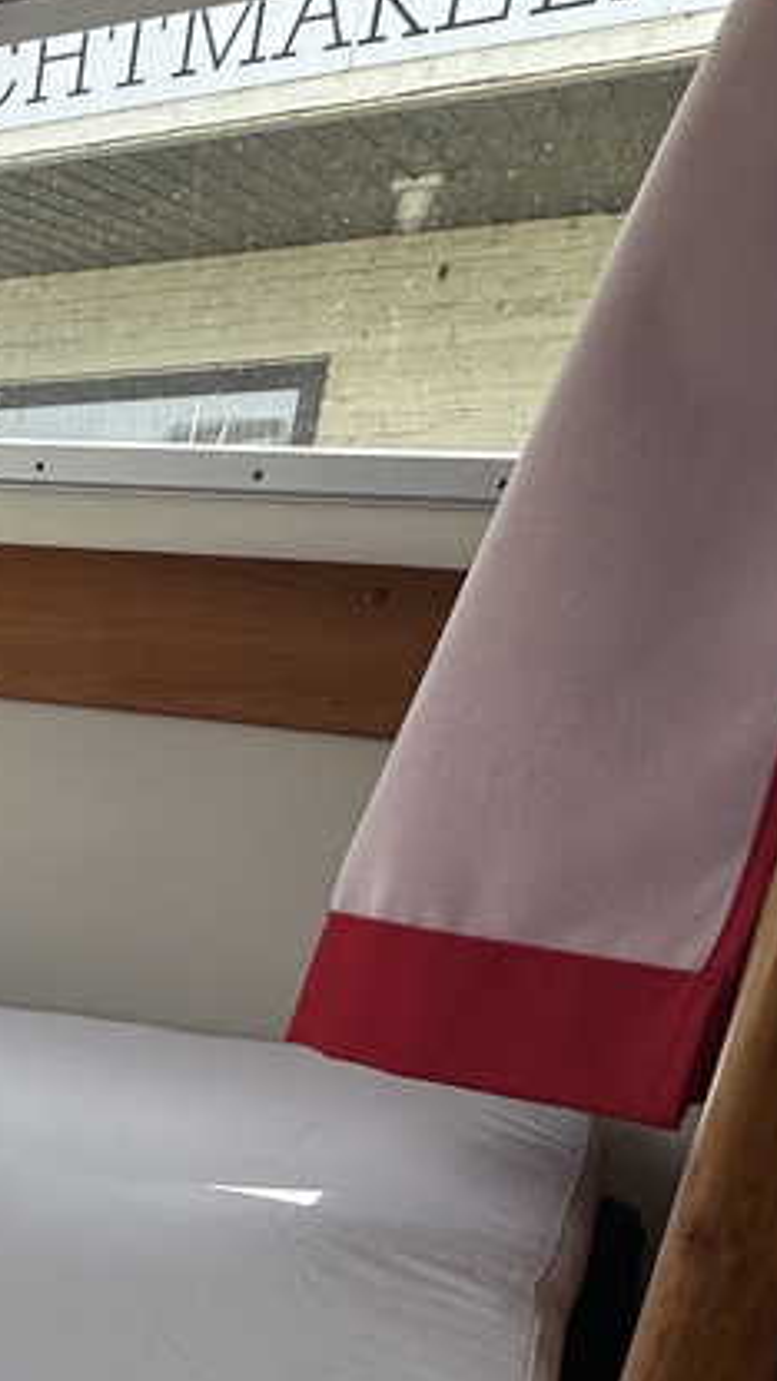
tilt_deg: -21.0
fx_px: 1612
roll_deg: +1.7
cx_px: -740
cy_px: 1155
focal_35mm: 44
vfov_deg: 43.6
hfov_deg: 18.6
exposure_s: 1/312
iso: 40
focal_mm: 2.22
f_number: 2.2
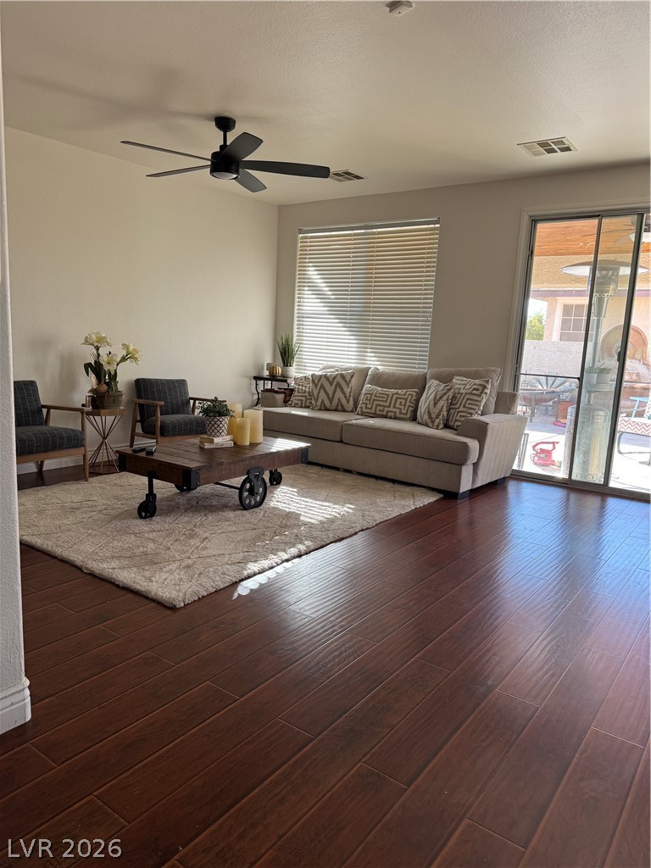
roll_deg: -2.3
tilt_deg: -10.2
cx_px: 326
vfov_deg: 71.6
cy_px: 434
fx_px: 602
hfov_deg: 56.8
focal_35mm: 24
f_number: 1.78
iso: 125
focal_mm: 6.76
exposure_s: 1/120
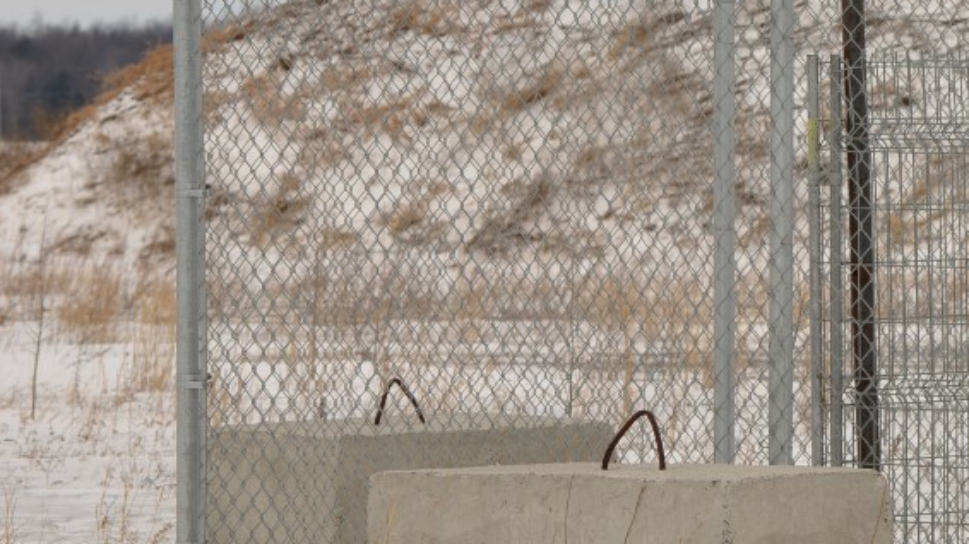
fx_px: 10403
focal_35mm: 405
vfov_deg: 3.0
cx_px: 1325
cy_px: 291
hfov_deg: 5.3
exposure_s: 1/320
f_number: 10
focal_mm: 135
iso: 200
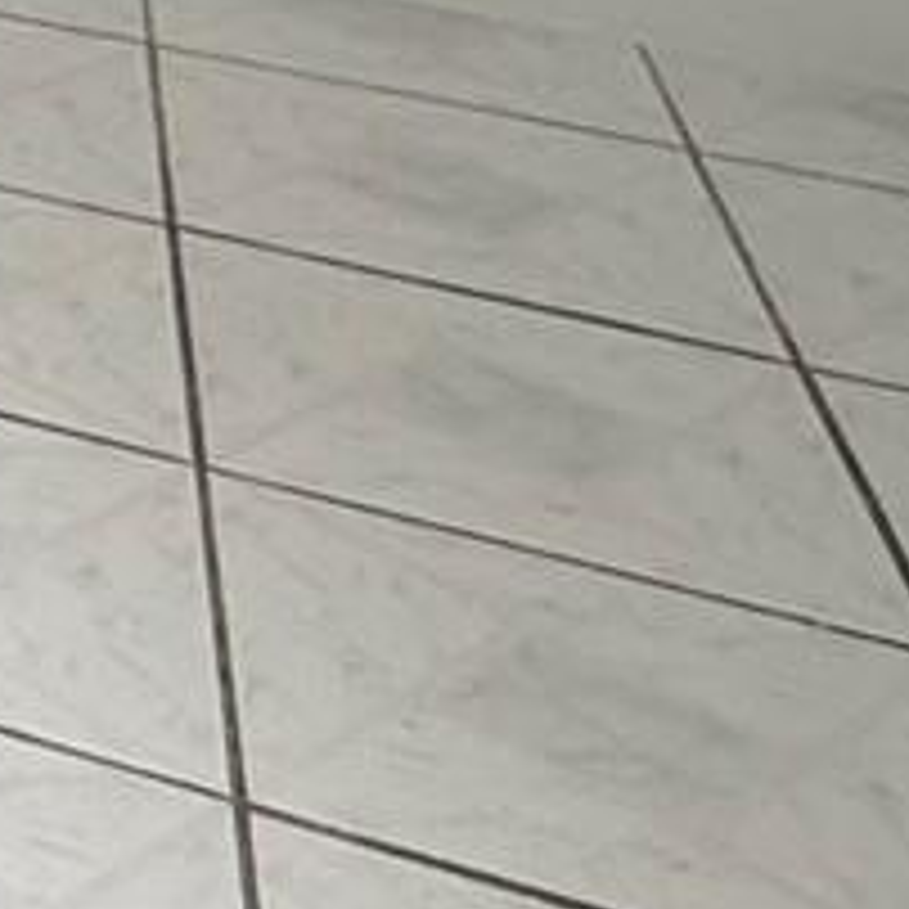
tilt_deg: -1.4
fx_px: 2912
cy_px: -1102
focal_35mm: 98
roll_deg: -0.1
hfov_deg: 11.5
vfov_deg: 13.9
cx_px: -1724
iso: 200
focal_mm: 2.22
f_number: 2.2
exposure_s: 1/120
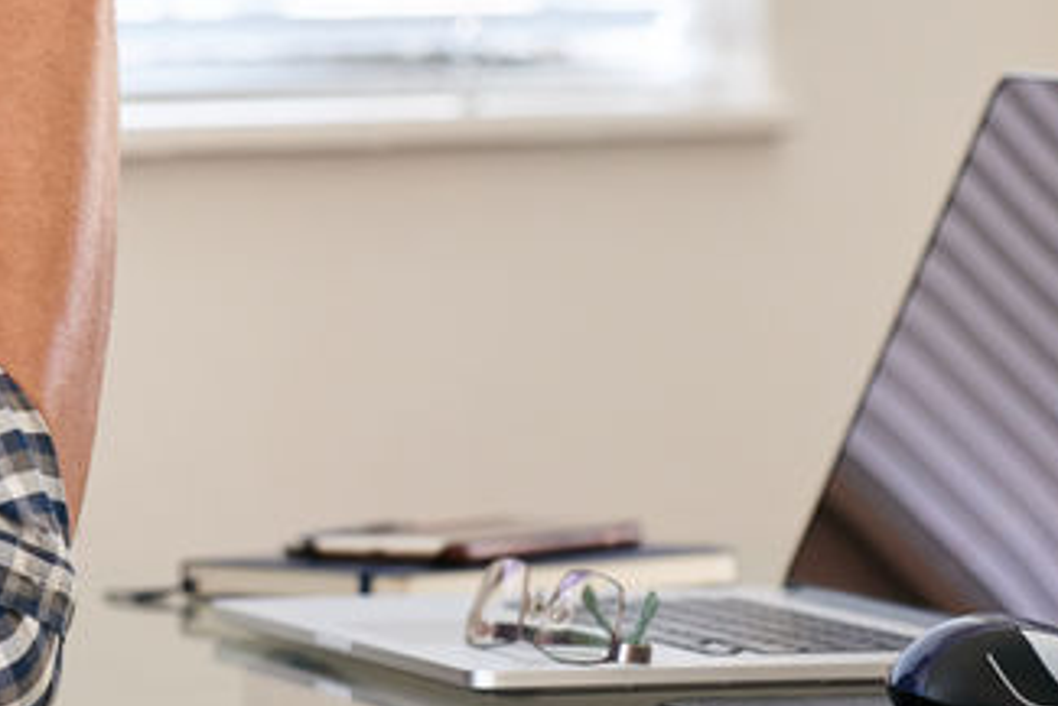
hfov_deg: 5.8
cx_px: 246
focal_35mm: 352
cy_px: -50
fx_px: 10349
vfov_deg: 3.9
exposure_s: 1/320
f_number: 3.5
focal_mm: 135
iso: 1000
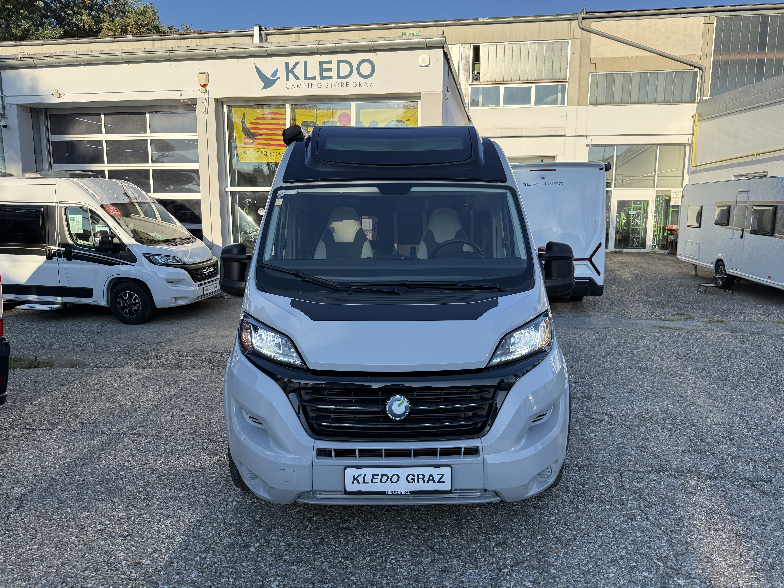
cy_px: 294
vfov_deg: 56.8
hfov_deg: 71.6
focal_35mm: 24
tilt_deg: -8.7
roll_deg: -0.2
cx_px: 392
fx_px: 544
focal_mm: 6.76
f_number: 1.78
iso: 100
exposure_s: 1/2525
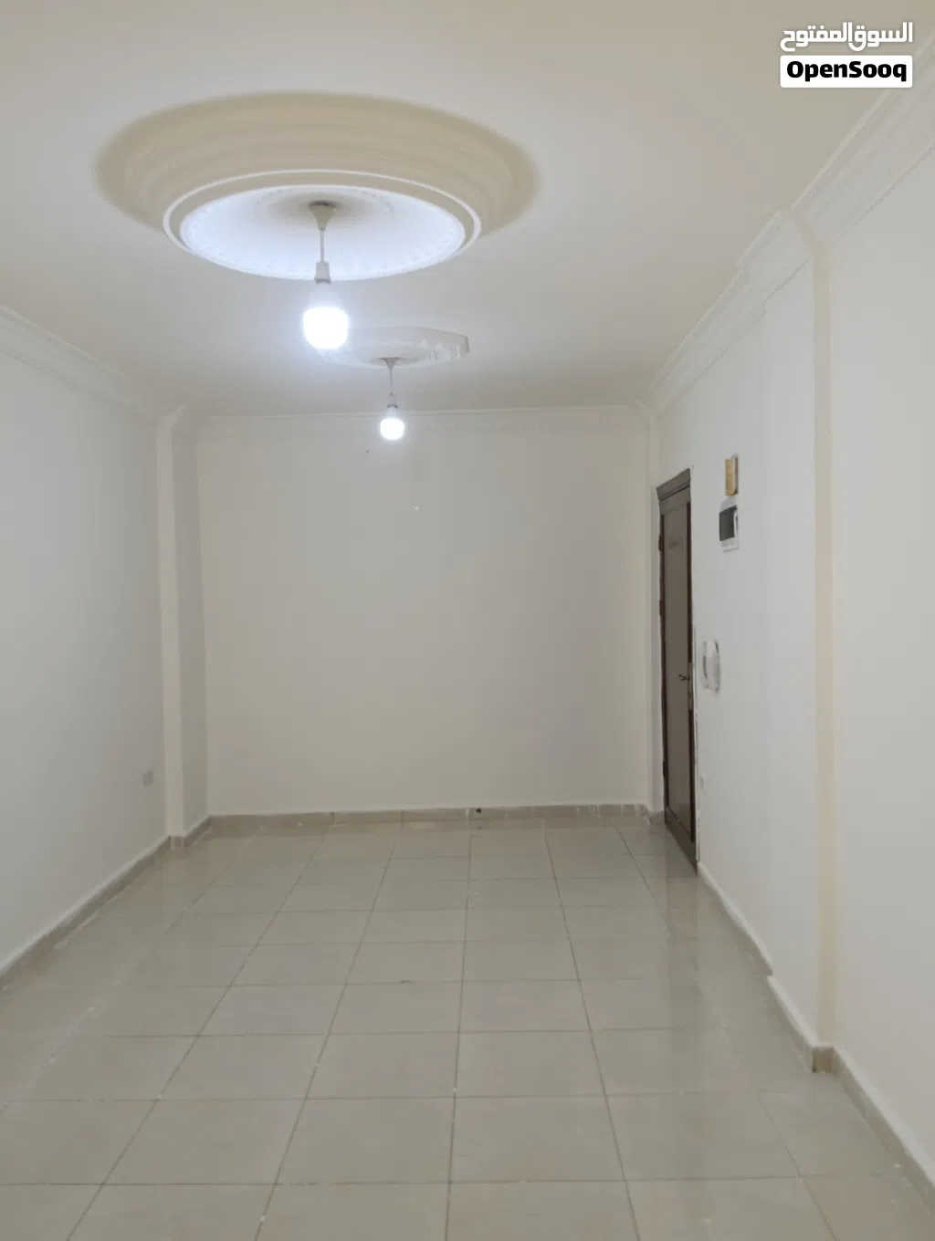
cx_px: 468
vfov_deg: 65.2
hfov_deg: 51.5
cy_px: 620
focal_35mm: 27
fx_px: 970
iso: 100
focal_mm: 3.98
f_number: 1.8
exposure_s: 1/33.3
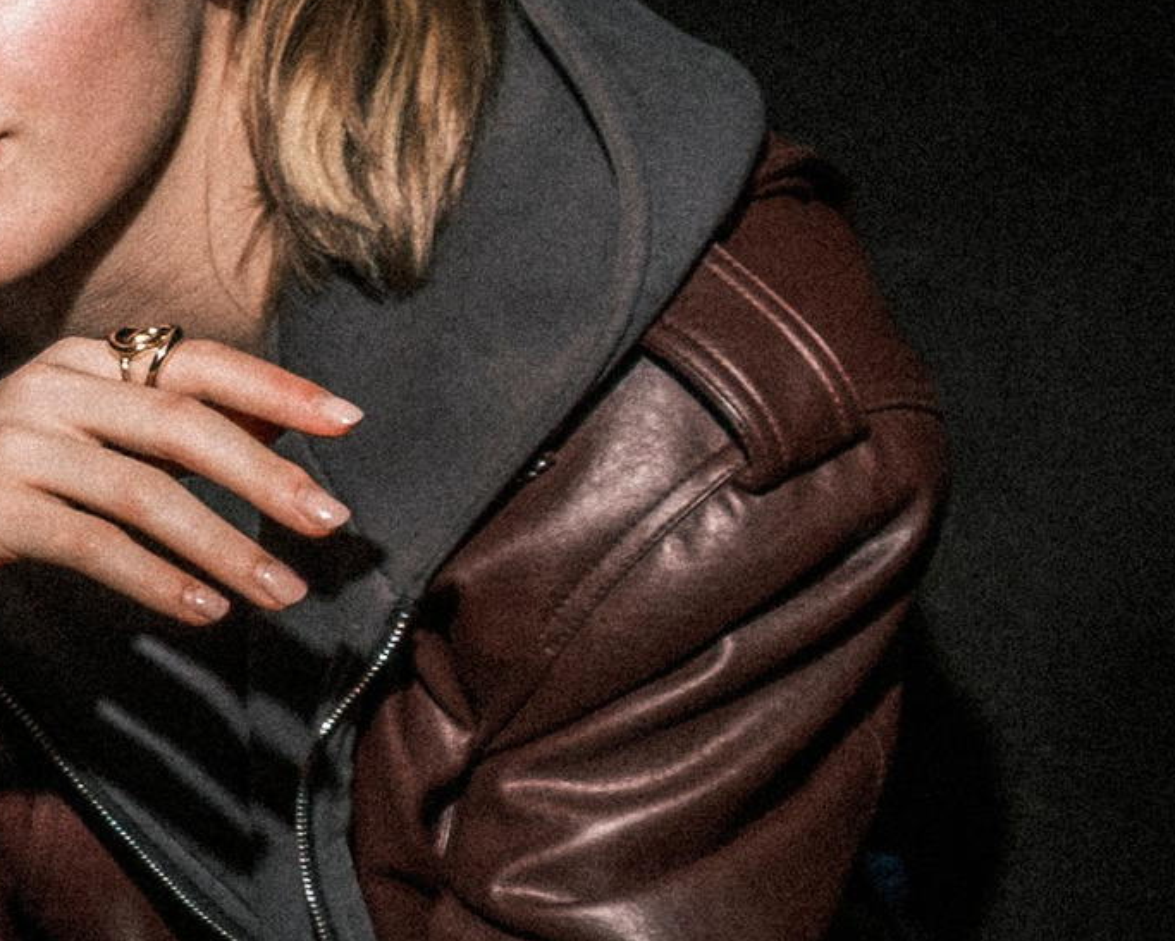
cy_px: 576
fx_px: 4871
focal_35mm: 140
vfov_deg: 11.0
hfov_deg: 12.0
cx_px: -1270
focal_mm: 18.8
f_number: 5
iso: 160
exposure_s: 1/125
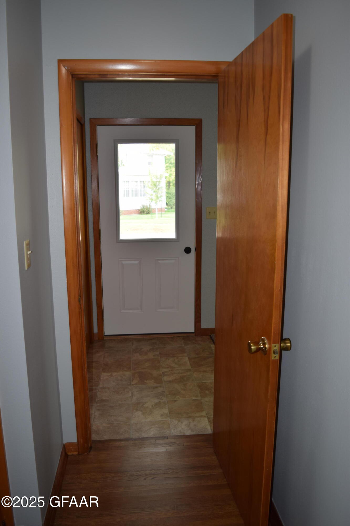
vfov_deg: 67.4
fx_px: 394
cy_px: 263
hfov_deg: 47.9
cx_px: 175
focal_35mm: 27
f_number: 3.5
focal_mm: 18
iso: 100
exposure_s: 1/60
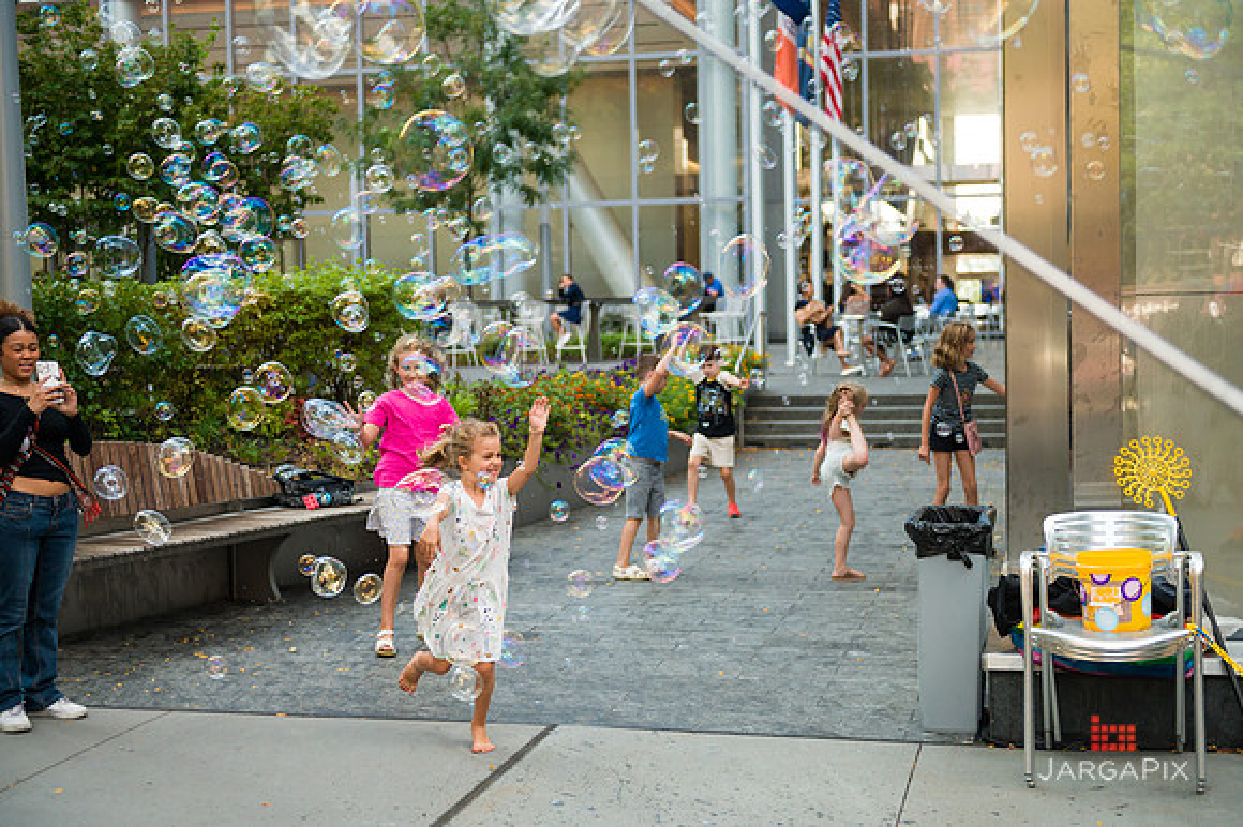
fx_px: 1794
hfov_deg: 38.2
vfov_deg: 26.0
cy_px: 414
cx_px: 622
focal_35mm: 52
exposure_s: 1/1600
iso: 800
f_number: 3.2
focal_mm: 52
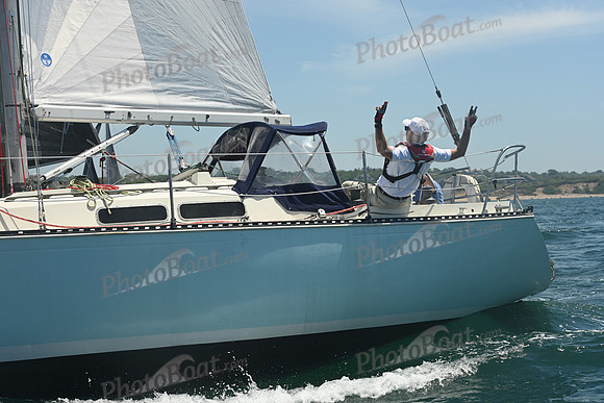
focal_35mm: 70
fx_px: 1175
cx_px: 302
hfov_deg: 28.8
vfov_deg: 19.5
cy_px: 202
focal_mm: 70
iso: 320
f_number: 9
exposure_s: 1/1000
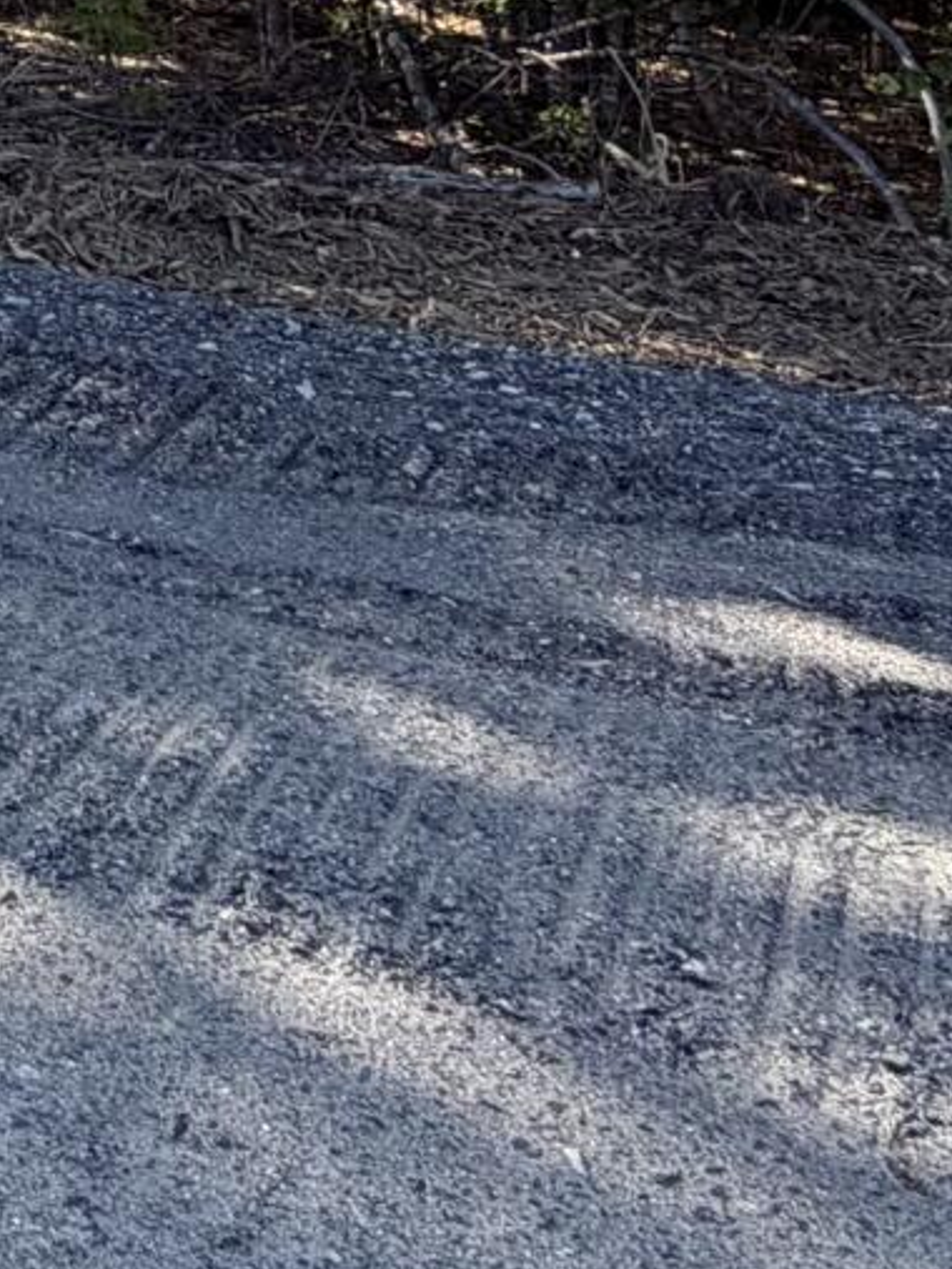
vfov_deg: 21.2
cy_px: -416
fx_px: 3041
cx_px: -696
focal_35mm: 83
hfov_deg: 15.6
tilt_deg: +1.3
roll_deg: +0.3
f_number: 2.2
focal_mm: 2.22
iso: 50
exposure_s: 1/395
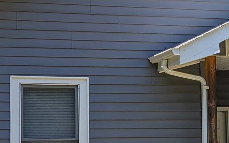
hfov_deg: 13.9
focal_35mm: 147
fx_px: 917
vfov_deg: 8.9
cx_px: 253
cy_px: 102
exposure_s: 1/646
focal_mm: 6.9
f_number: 1.68
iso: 19
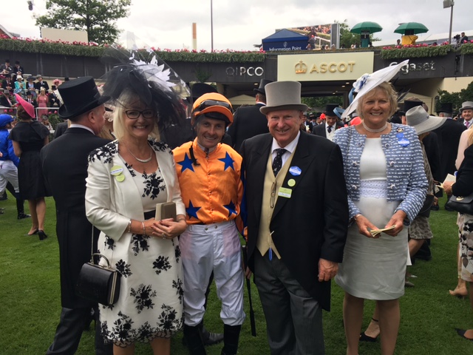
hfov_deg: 61.7
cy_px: 178
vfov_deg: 48.2
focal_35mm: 29
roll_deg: -0.7
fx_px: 396
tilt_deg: -8.2
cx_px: 236
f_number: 2.2
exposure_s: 1/334
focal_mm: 4.15
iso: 25
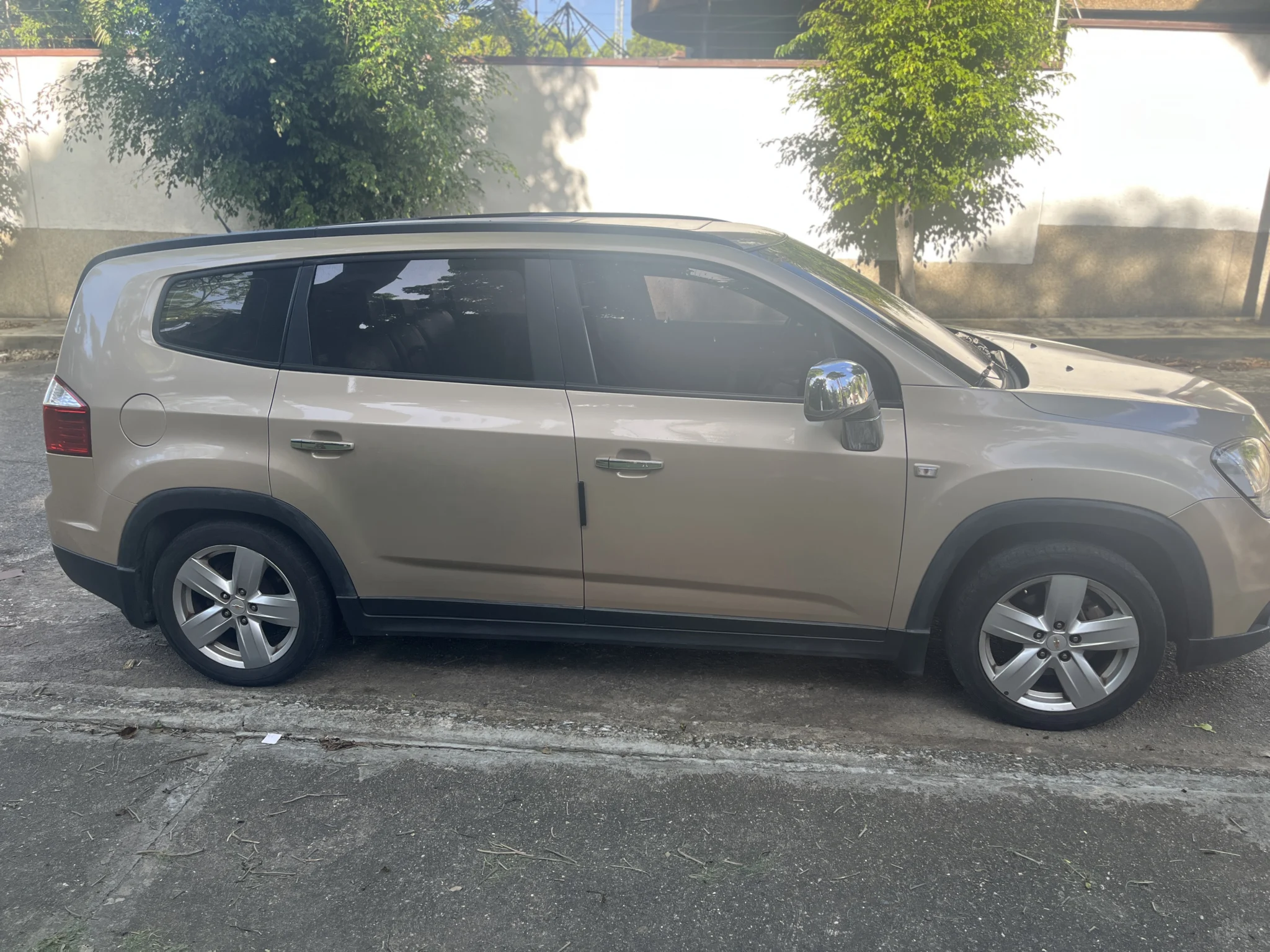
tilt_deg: -17.3
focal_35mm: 26
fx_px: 954
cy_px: 476
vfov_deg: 53.1
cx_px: 635
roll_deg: -1.4
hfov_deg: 67.3
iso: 50
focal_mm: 5.1
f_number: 1.6
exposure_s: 1/598
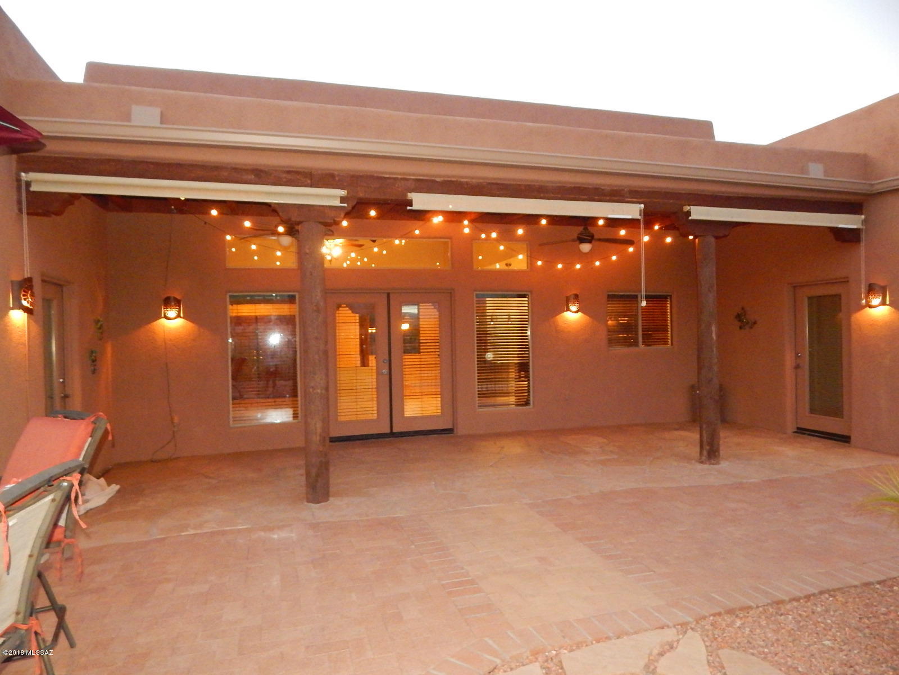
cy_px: 338
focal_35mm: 22
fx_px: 571
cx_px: 450
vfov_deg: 61.1
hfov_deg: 76.4
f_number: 3
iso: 900
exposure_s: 1/30
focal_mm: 4
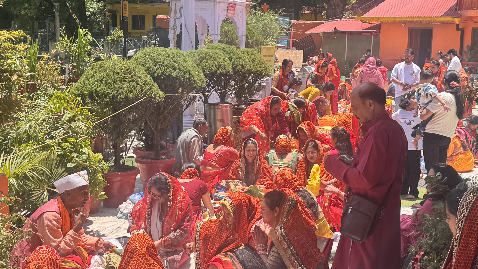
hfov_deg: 37.8
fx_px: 697
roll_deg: -2.6
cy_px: 129
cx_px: 260
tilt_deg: -7.4
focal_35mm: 55
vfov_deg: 21.8
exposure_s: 1/1560
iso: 80
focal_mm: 6.76
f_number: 1.78
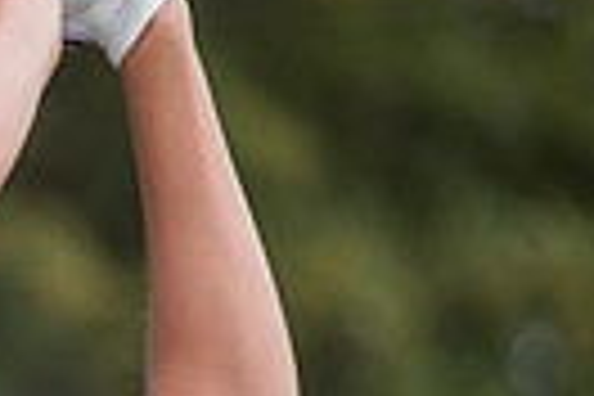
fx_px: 21679
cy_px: 659
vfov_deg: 1.0
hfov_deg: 1.6
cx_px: -662
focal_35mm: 1314
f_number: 4
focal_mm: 300
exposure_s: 1/4000
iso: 400
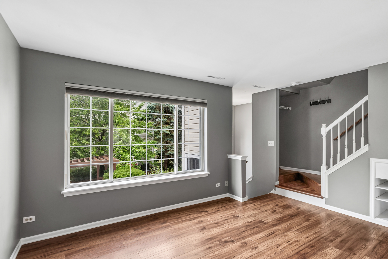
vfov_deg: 70.5
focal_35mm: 17
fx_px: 183
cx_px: 194
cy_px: 130
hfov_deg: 93.3
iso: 200
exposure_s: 1/20
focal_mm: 17
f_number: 11
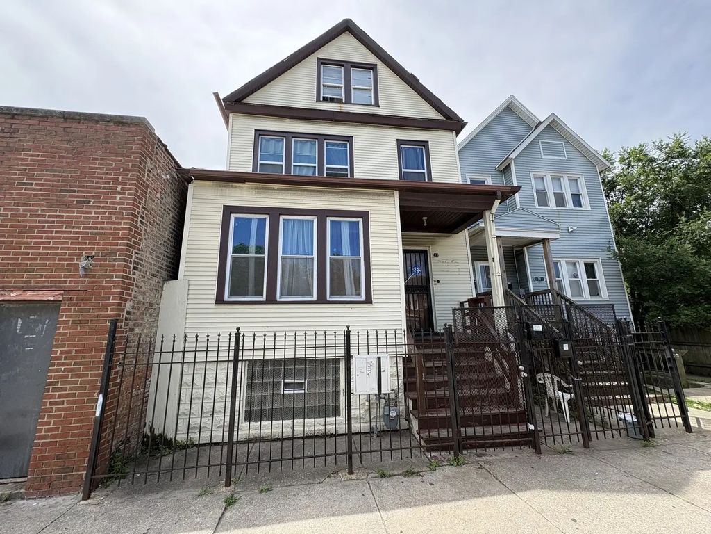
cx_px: 356
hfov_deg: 102.1
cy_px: 267
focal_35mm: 14
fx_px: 288
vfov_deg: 85.7
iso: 40
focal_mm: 2.22
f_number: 2.2
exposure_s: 1/787
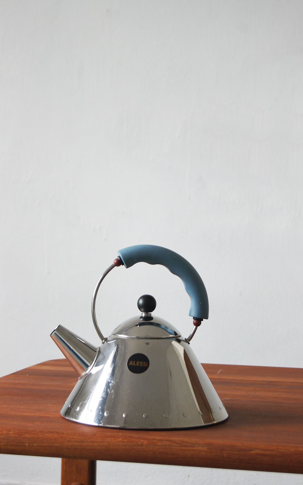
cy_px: 242
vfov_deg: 24.5
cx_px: 156
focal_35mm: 85
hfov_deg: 15.5
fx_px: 1116
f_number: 5.6
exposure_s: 1/25
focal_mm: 55
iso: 400
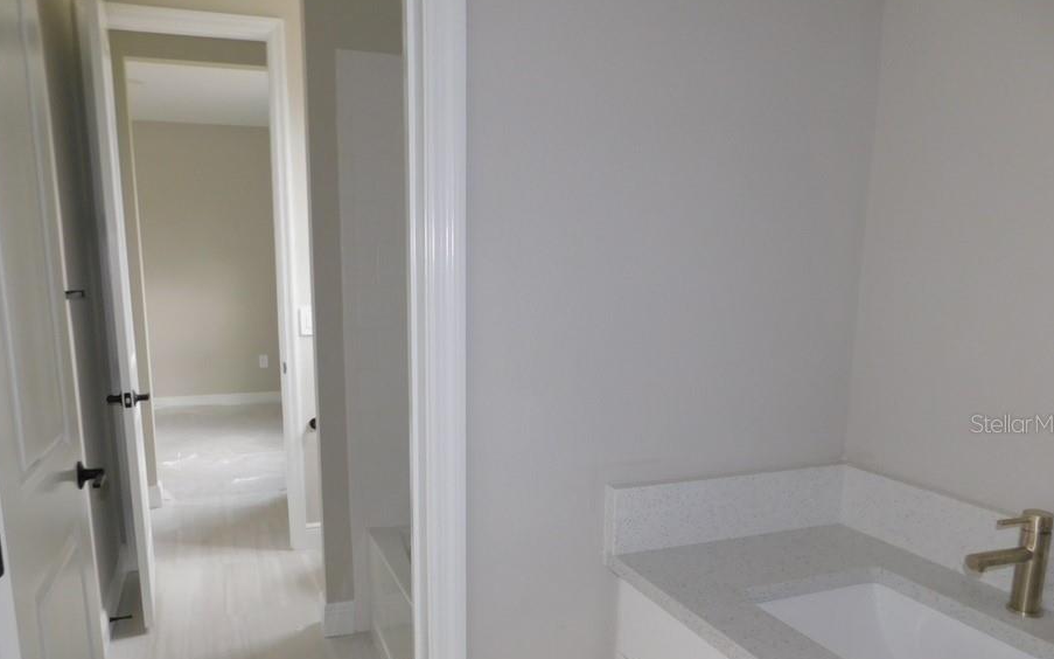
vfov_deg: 45.5
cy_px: 423
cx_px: 497
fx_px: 775
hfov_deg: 68.3
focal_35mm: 27
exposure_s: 1/30
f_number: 3
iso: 200
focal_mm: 4
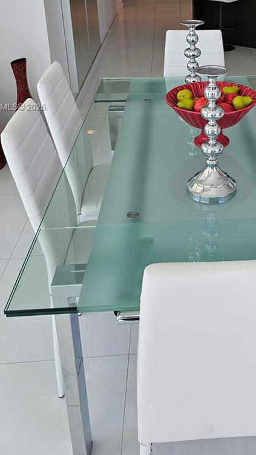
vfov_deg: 48.3
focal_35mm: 40
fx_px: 483
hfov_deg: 29.0
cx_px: 206
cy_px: 108
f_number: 1.7
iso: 12
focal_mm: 6.3
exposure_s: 1/120
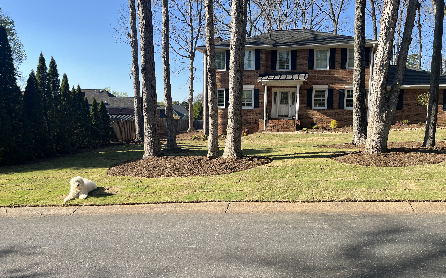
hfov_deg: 66.5
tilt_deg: -7.5
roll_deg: -0.9
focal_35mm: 28
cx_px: 222
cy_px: 148
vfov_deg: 44.5
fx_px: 340
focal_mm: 5.1
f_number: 1.6
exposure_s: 1/1600
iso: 50
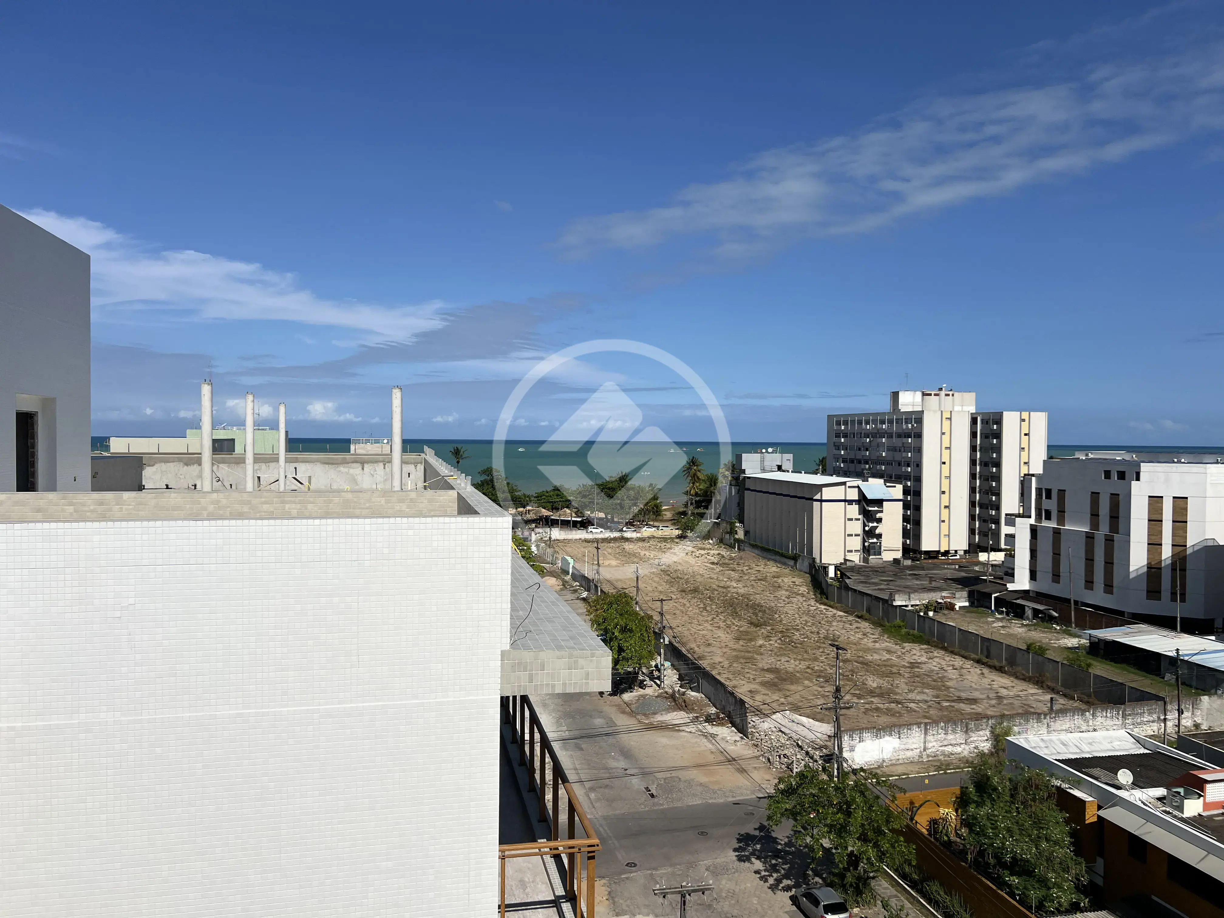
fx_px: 919
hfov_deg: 67.3
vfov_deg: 53.1
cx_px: 612
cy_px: 459
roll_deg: -0.5
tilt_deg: -1.3
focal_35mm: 26
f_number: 1.5
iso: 50
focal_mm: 5.7
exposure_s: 1/11364
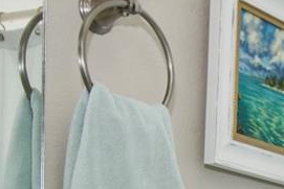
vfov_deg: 10.1
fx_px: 979
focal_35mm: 124
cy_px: 397
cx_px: 482
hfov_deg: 14.8
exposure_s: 1/125
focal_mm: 14
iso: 125
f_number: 5.6
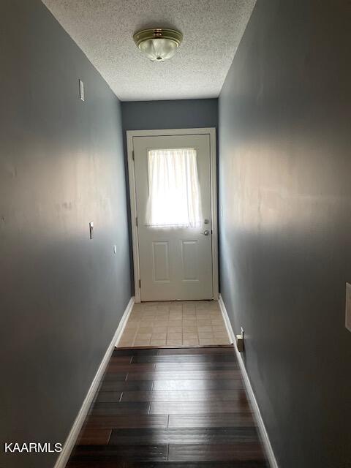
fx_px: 352
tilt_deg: -7.5
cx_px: 176
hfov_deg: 53.1
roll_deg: +2.6
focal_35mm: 26
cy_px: 234
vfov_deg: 67.3
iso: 500
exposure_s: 1/40
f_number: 1.6
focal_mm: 4.2
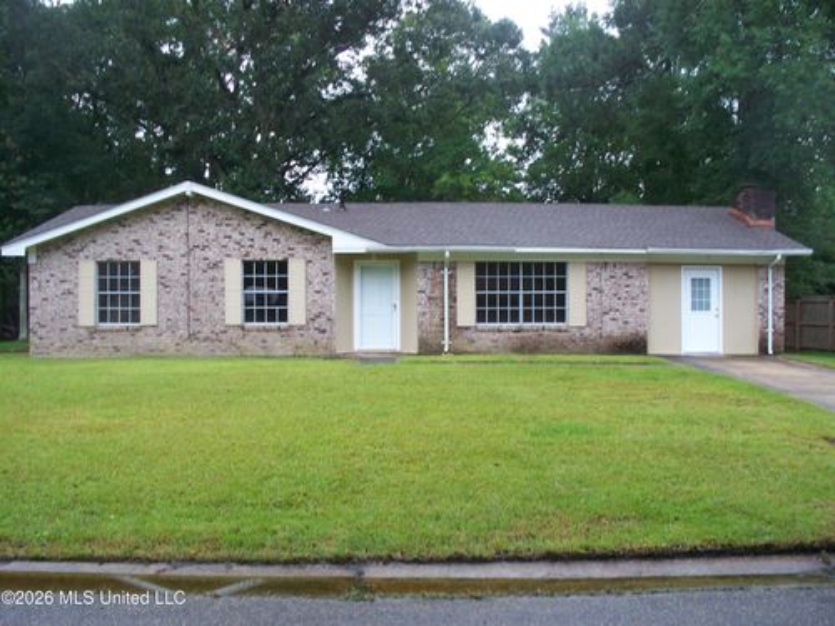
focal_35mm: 36
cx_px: 418
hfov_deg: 51.4
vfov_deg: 39.7
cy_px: 313
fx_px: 868
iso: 160
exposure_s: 1/60
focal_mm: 7.54
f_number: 2.8
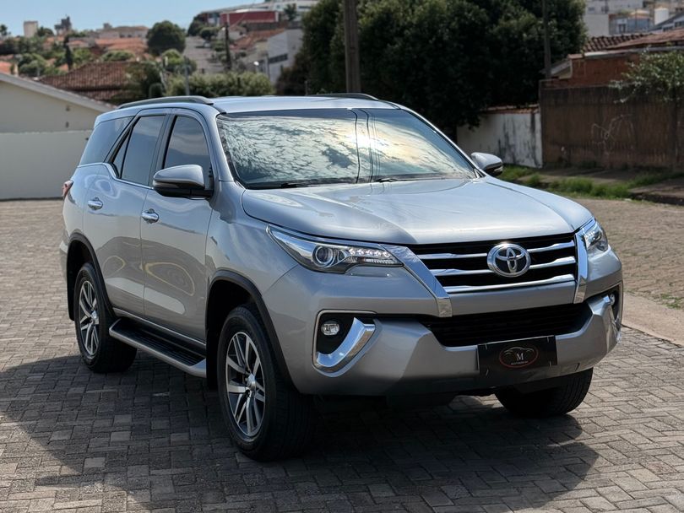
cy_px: 256
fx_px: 949
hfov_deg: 39.6
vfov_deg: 30.3
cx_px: 342
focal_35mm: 48
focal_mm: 6.76
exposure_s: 1/5587
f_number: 1.78
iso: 64
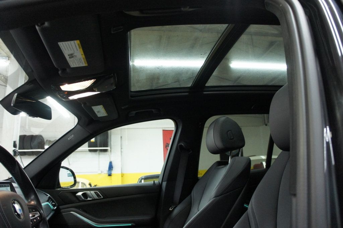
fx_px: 257
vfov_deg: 47.9
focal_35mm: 27
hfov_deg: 67.4
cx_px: 172
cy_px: 114
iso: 1600
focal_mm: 18
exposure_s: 1/60
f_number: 3.5
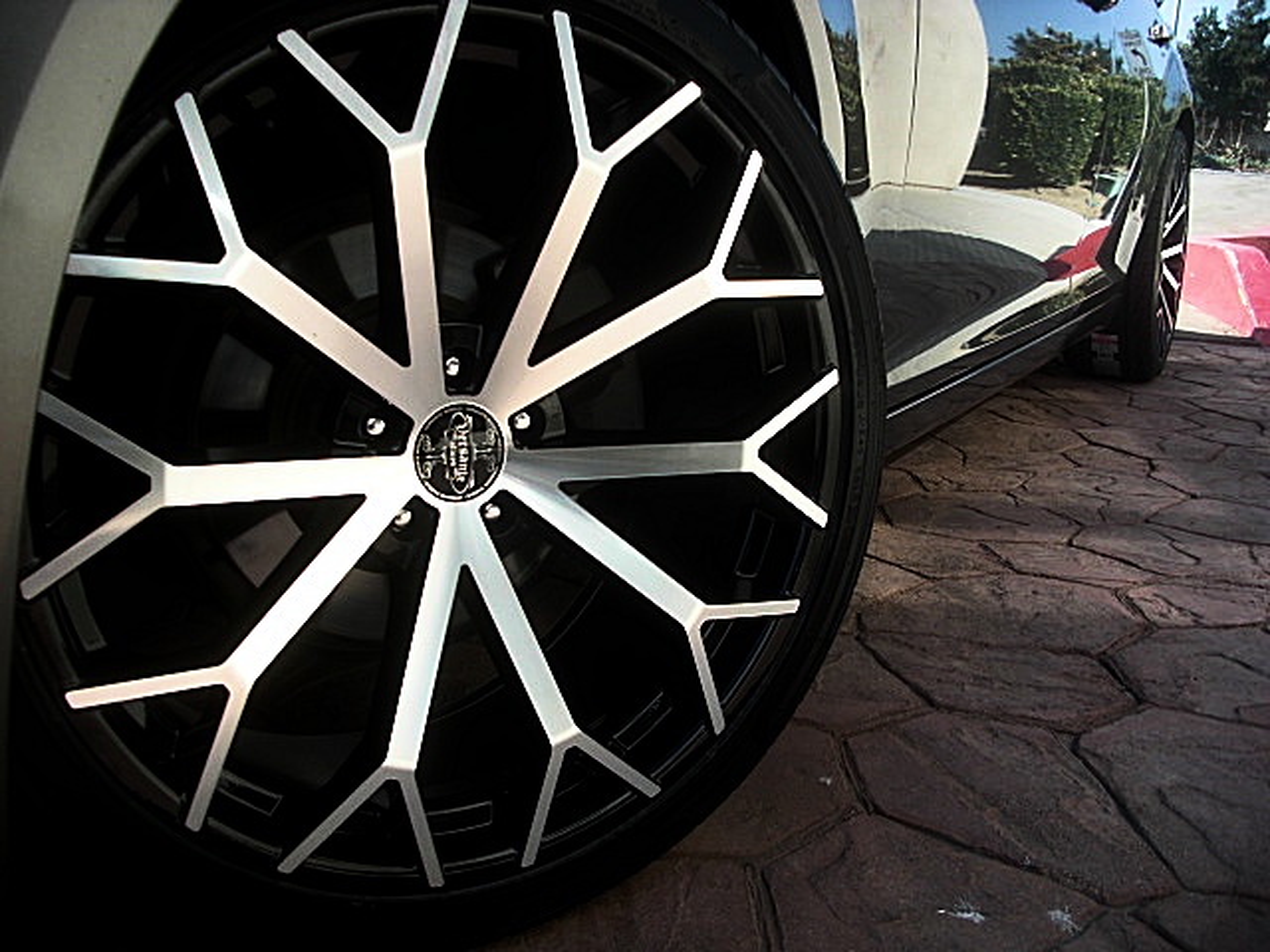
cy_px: 476
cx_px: 635
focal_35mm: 36
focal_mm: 6.3
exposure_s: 1/320
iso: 50
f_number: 2.8
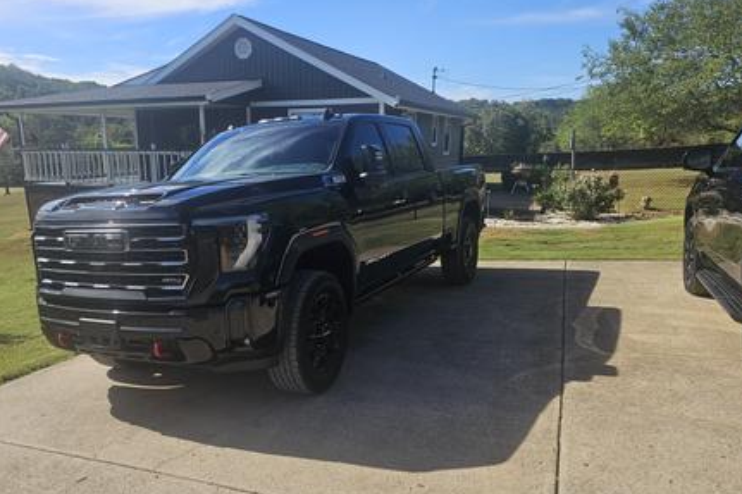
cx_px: 320
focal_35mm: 28
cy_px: 287
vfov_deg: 46.2
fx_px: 577
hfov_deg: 65.2
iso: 10
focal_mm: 6.3
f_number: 1.7
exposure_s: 1/548
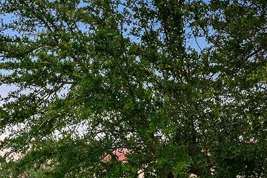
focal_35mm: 290
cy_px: 333
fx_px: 2150
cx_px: -381
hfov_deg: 6.7
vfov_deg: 4.7
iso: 250
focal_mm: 53
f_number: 8
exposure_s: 1/1000
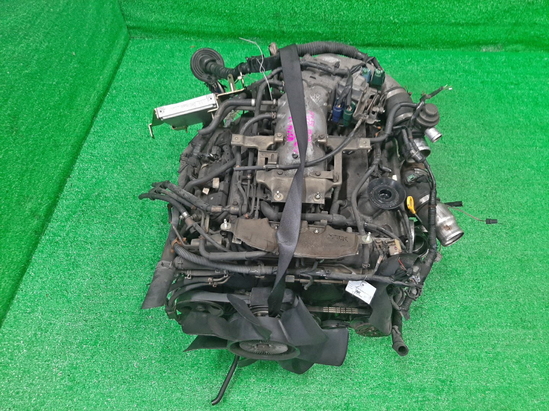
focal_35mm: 26
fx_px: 412
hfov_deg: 67.3
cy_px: 206
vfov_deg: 53.1
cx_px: 274
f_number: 1.7
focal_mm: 3.93
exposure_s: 1/50
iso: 163
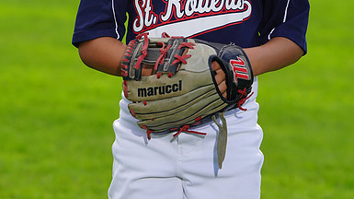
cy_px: -33
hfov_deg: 6.2
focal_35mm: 349
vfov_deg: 3.5
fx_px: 3274
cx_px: 177
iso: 200
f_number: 8
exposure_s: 1/250
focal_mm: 221
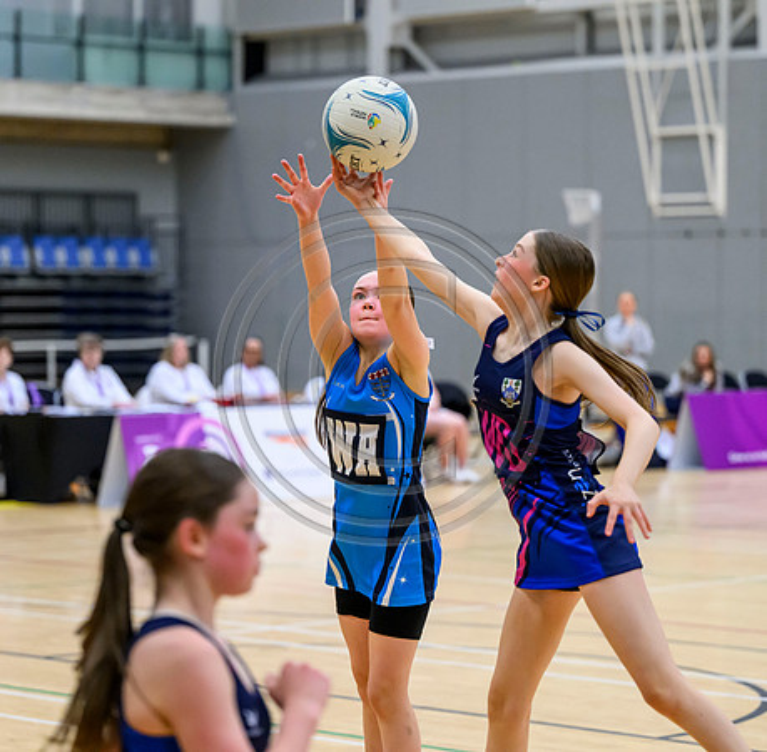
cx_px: 376
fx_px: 3009
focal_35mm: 121
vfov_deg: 14.2
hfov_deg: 14.5
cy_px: 376
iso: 6400
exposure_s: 1/1000
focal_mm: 96
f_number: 2.8
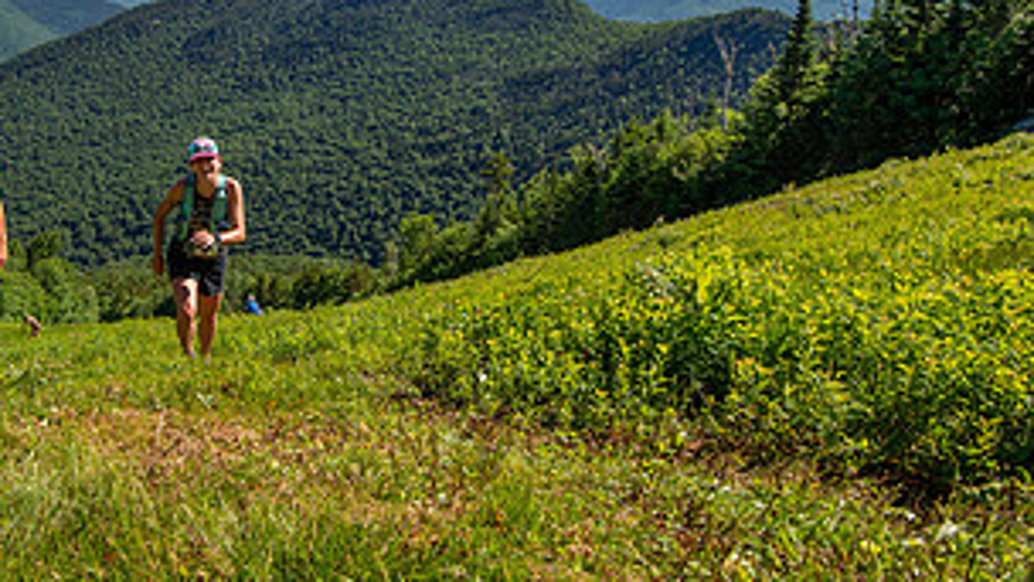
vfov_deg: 36.2
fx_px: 877
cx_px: 214
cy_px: 184
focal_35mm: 32
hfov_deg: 56.8
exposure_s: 1/640
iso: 100
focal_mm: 16
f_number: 5
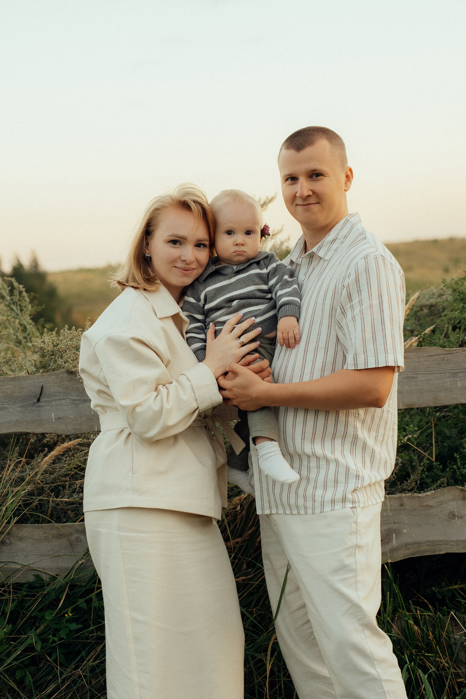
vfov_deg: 28.1
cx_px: 233
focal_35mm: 72
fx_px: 1398
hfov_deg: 18.9
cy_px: 350
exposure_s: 1/320
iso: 800
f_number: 2.8
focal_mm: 48
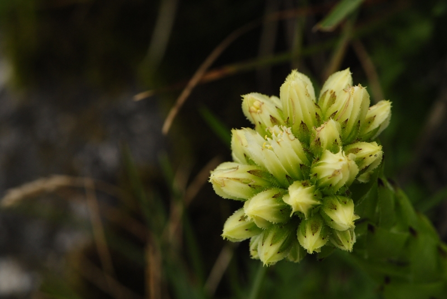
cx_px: 224
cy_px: 150
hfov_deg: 16.0
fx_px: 1585
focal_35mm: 128
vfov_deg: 10.8
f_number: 9
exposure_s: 1/250
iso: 400
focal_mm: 85
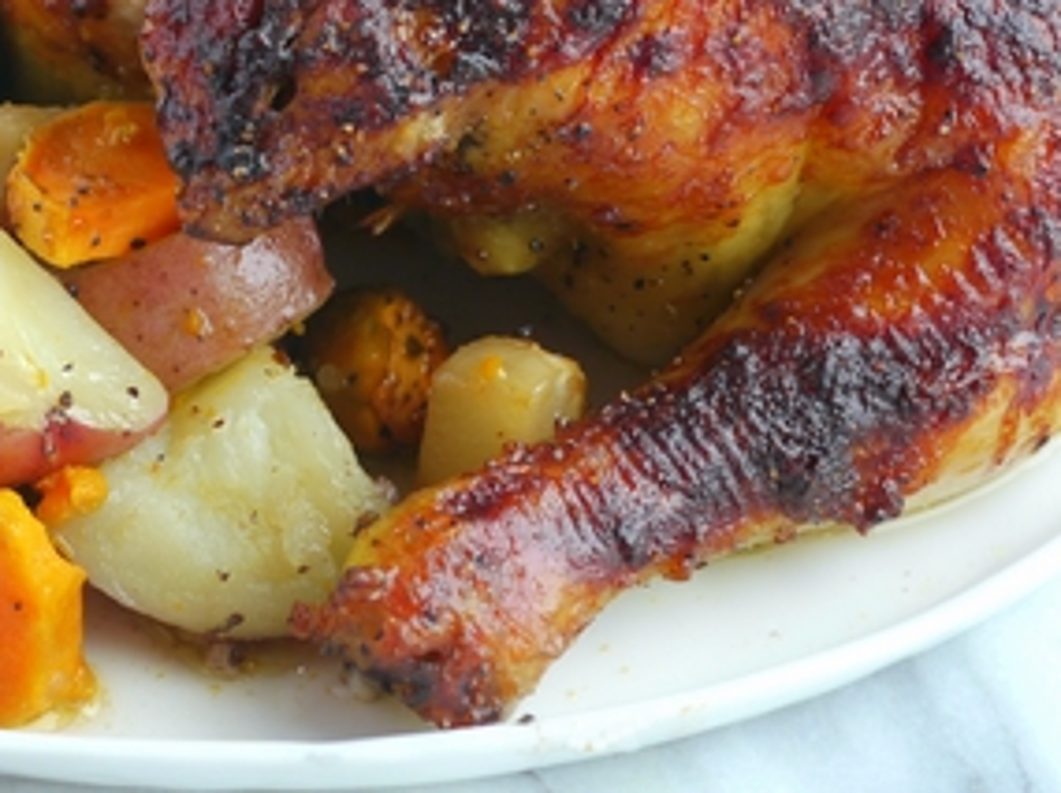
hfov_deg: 19.3
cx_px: 195
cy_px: 20
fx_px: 3092
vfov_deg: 14.4
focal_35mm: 101
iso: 200
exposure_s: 1/30
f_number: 4
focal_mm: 25
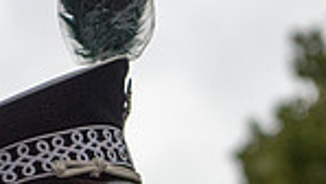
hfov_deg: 7.5
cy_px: 347
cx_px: 271
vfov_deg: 4.2
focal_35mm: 286
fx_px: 2474
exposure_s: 1/3200
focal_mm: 70
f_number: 3.5
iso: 1600
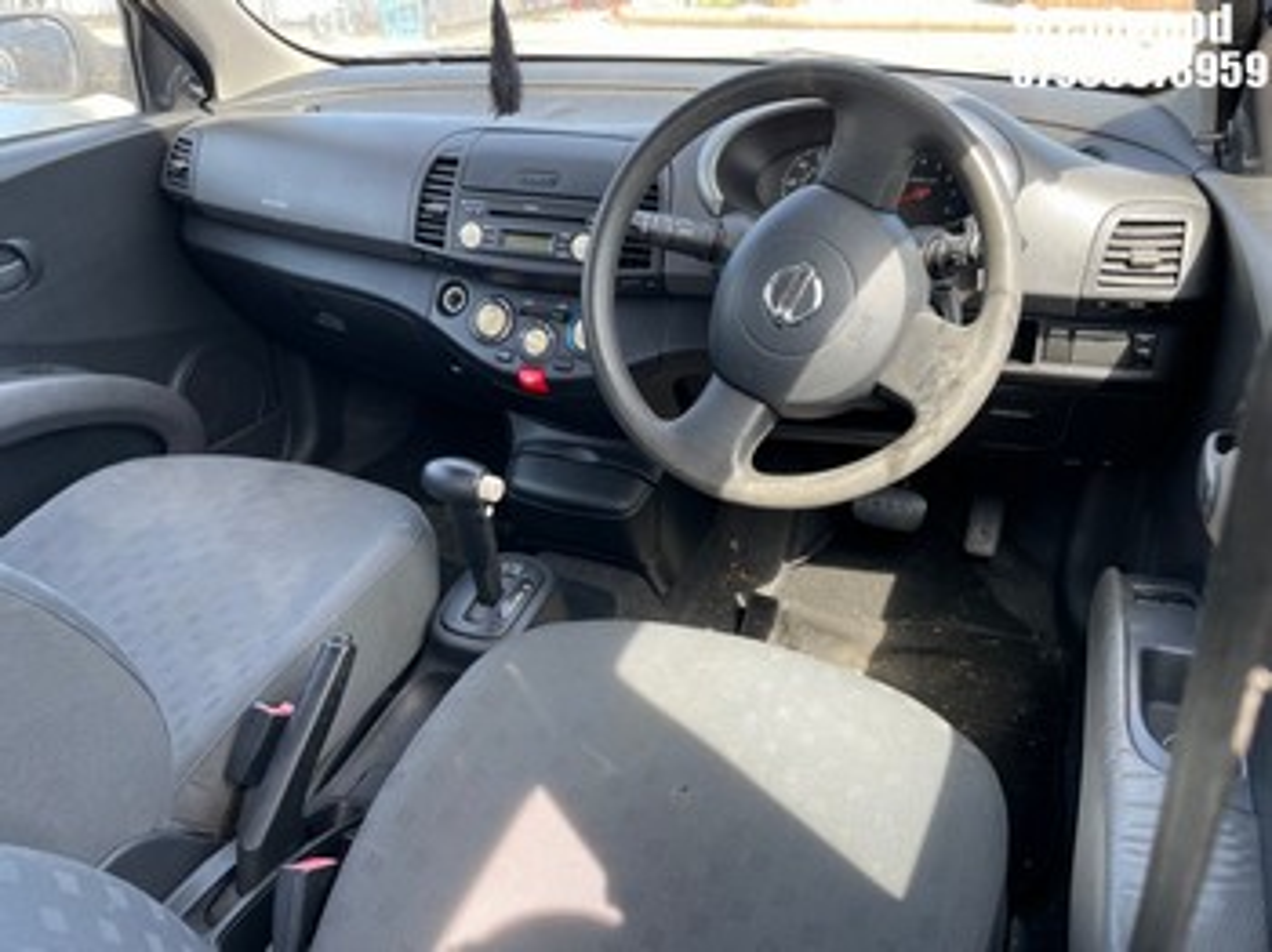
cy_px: 476
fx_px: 955
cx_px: 636
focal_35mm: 26
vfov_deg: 53.0
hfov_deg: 67.3
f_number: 1.6
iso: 32
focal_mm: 4.2
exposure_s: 1/125
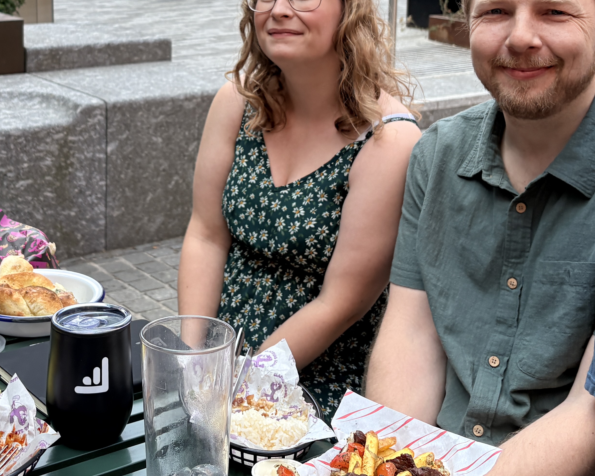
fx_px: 1039
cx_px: 205
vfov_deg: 24.7
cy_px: 12
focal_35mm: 59
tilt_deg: -5.8
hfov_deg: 31.7
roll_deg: -0.5
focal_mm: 5.96
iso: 64
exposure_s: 1/667
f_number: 1.6
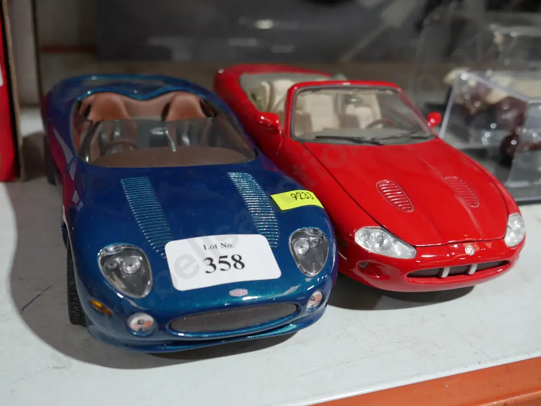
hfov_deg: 46.8
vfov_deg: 36.0
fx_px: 625
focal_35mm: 40
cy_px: 203
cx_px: 270
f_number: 4.4
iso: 640
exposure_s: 1/60
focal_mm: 20
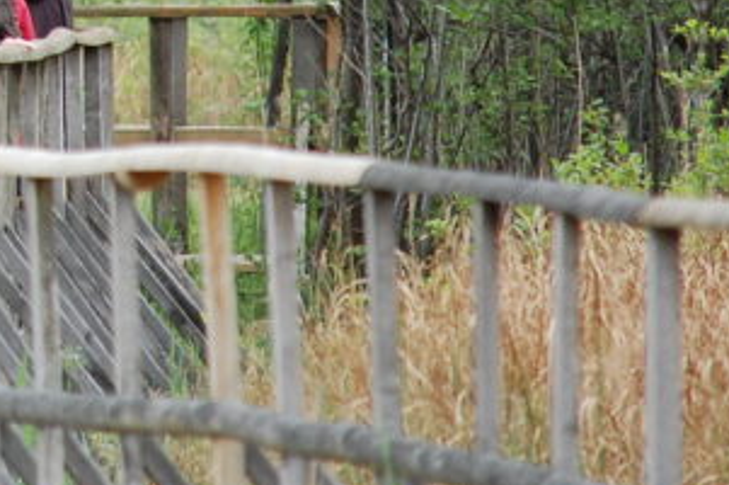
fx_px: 24779
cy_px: -205
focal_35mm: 1225
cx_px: -402
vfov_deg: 1.1
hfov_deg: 1.7
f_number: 5.6
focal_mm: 240
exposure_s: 1/250
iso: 400
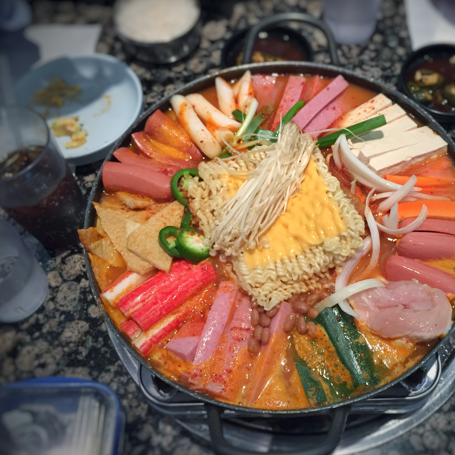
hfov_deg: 46.6
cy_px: 229
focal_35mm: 35
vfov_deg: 47.2
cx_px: 296
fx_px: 520
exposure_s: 1/30
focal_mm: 4.15
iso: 100
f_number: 2.2
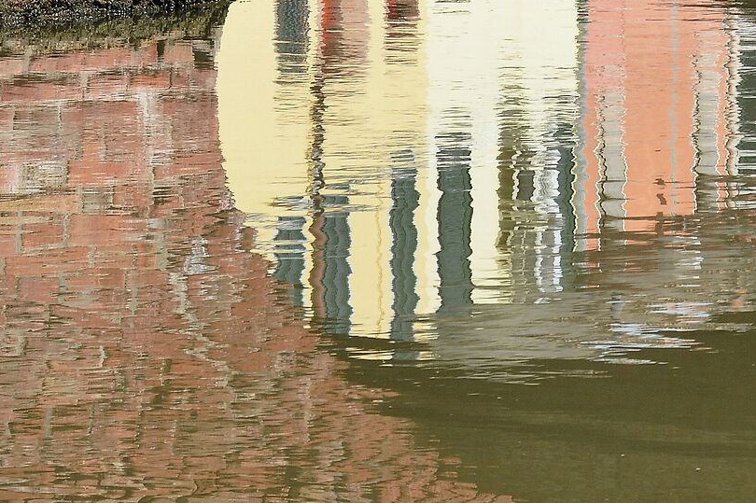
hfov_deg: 6.6
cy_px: -87
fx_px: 6527
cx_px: 774
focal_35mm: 311
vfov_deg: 4.4
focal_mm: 70
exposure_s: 1/100
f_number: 14
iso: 100
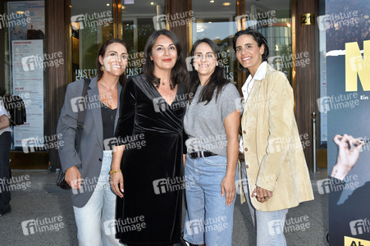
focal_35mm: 32
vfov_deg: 41.1
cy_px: 123
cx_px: 185
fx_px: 329
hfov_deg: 58.8
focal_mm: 32
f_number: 5
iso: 640
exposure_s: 1/200
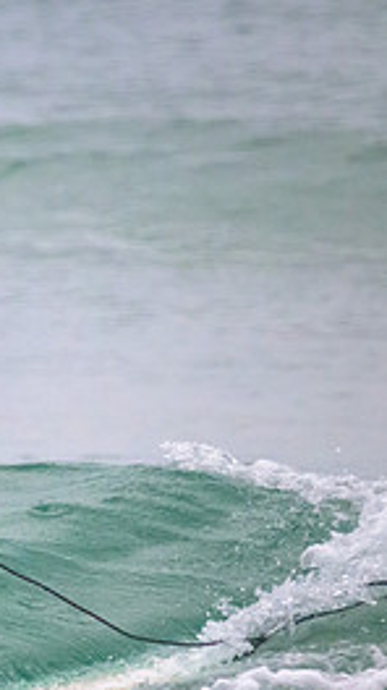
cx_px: -324
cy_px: 461
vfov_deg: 1.2
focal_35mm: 1843
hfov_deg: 0.7
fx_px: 33708
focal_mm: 800
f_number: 11
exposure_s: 1/1250
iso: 7200
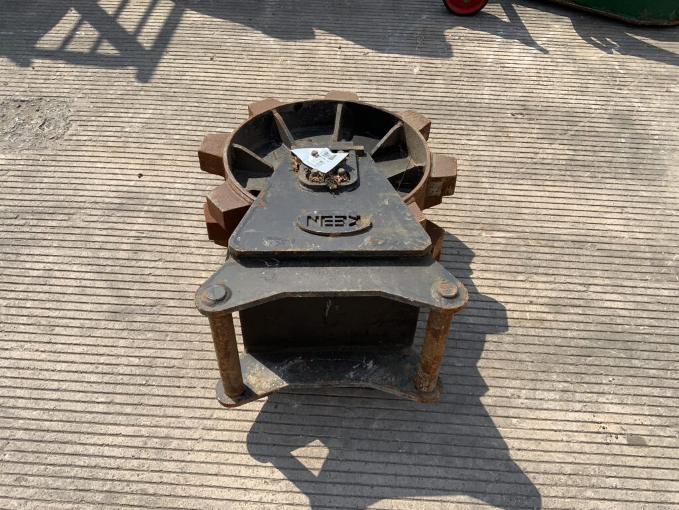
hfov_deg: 61.7
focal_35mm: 29
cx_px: 340
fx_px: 569
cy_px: 255
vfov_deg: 48.2
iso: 16
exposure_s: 1/1786
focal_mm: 3
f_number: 1.8
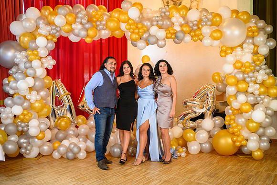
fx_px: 269
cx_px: 138
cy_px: 92
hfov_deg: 54.5
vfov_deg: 37.8
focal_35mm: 35
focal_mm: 35
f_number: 3.5
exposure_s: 1/100
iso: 1250
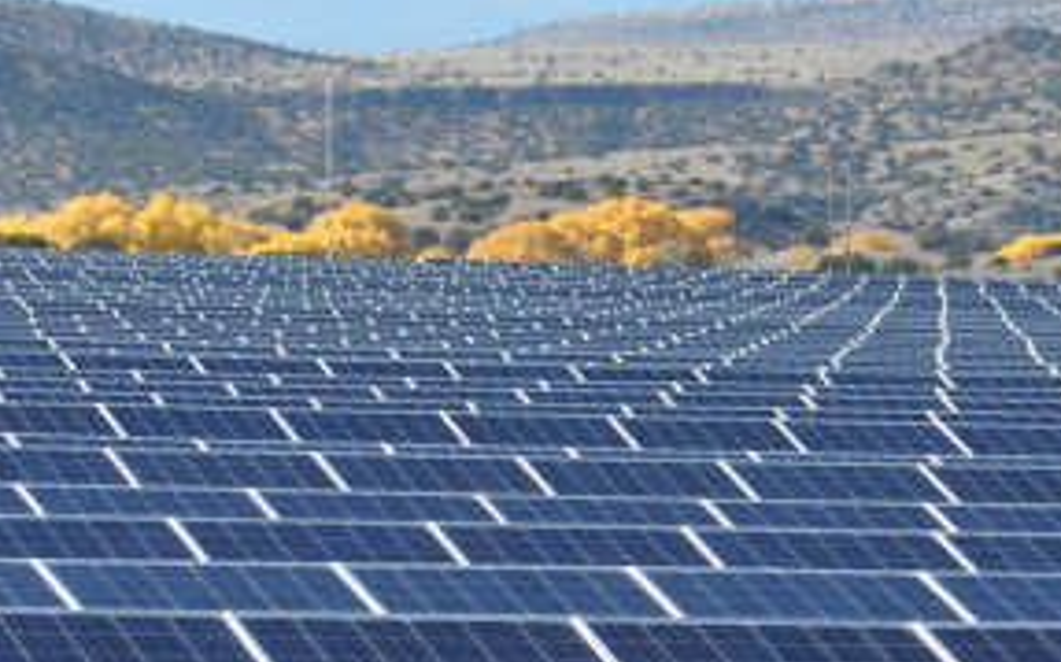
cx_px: 675
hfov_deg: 5.0
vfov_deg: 3.1
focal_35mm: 419
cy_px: 675
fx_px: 12118
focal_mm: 105
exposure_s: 1/320
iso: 200
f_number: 9
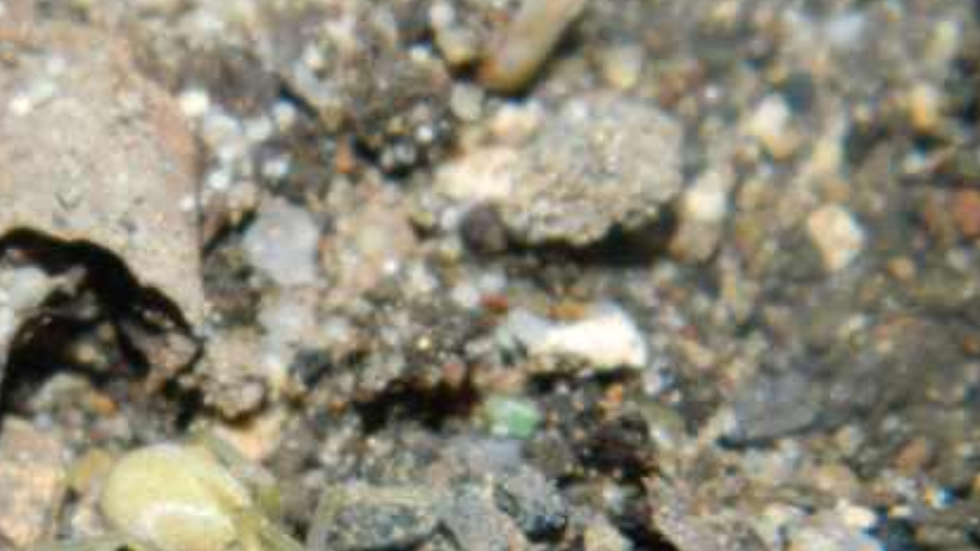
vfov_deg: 5.2
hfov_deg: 9.3
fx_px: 6027
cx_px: 229
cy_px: 515
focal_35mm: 232
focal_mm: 18.6
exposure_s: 1/60
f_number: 12.6
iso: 200
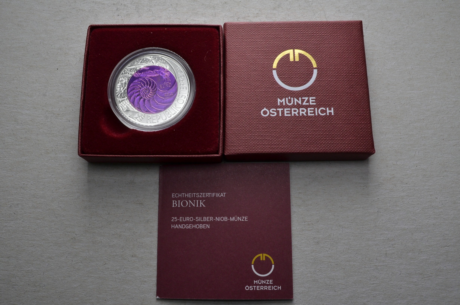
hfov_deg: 57.3
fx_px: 421
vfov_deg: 39.8
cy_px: 152
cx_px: 230
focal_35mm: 33
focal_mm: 22
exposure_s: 1/250
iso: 400
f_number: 14
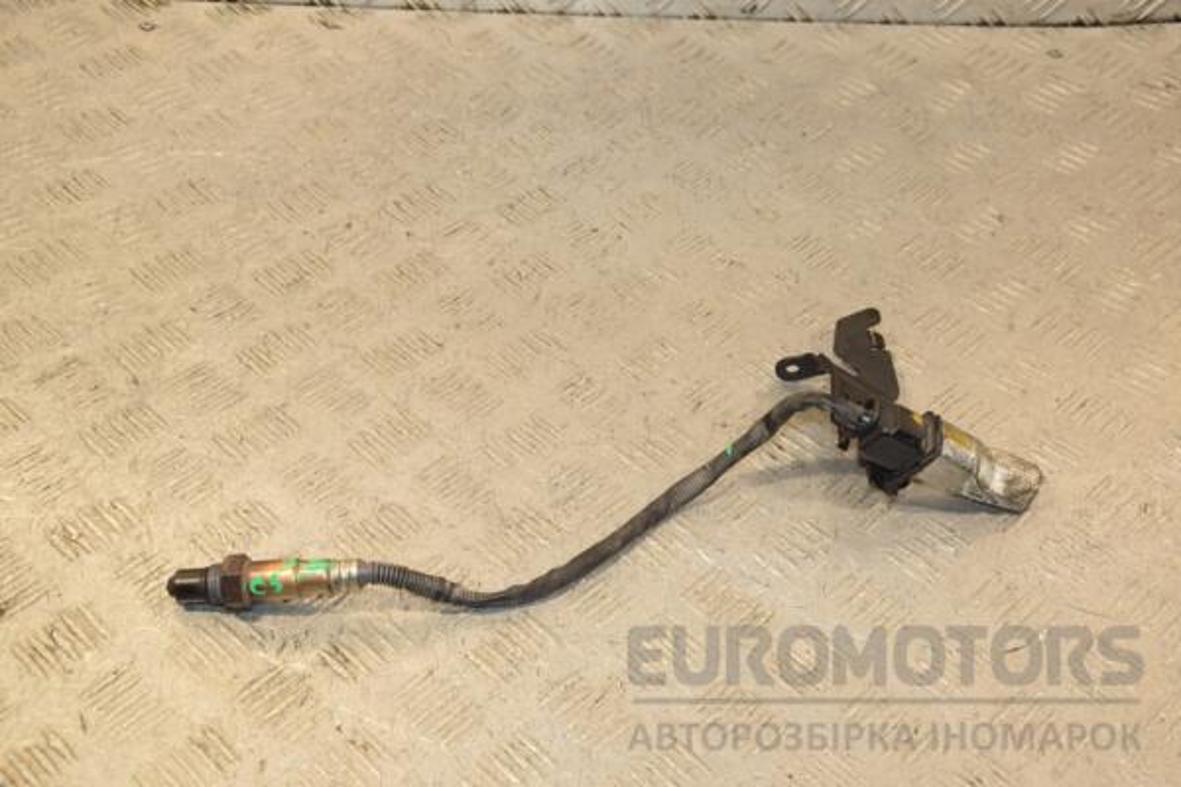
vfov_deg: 26.5
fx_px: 1673
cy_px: 394
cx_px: 590
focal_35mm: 51
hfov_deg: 38.9
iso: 800
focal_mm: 34
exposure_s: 1/200
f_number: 7.1
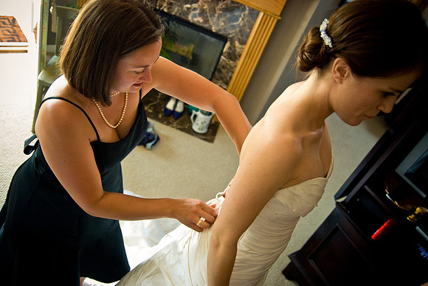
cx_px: 214
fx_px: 393
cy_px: 143
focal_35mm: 33
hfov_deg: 57.2
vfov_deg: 40.1
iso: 800
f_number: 2.8
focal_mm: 22
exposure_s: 1/60
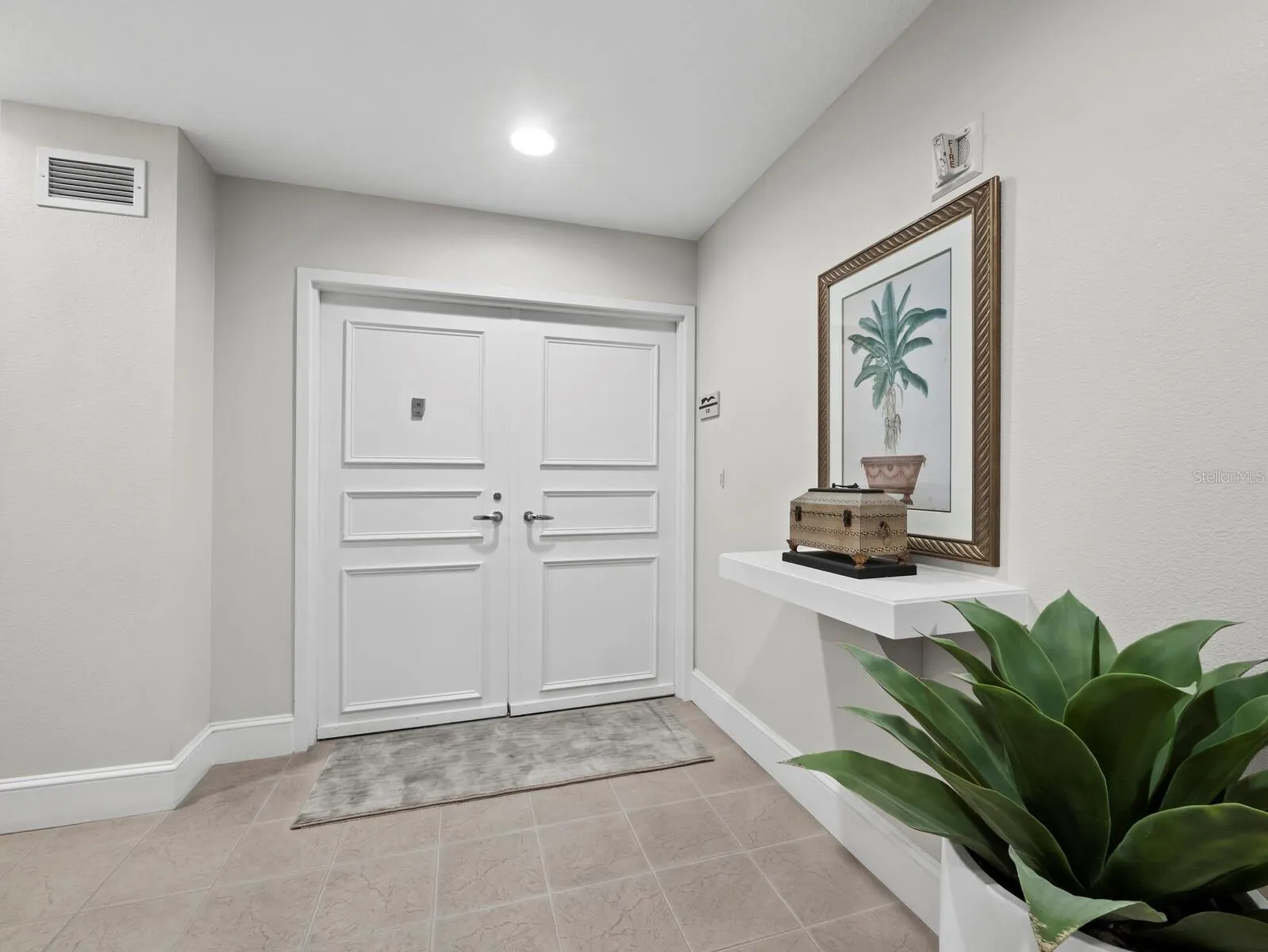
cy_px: 476
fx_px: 513
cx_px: 634
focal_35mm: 14
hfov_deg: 102.0
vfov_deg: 85.7
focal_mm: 7
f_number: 11
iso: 400
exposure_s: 1/2
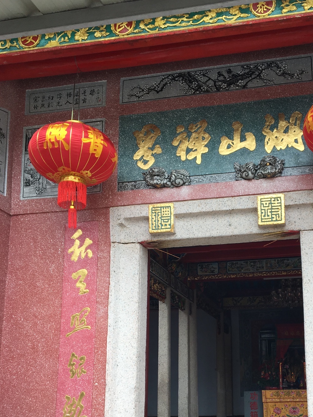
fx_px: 518
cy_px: 300
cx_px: 225
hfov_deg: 33.1
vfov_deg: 42.8
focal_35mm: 43
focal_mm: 4.15
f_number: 2.2
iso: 25
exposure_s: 1/257
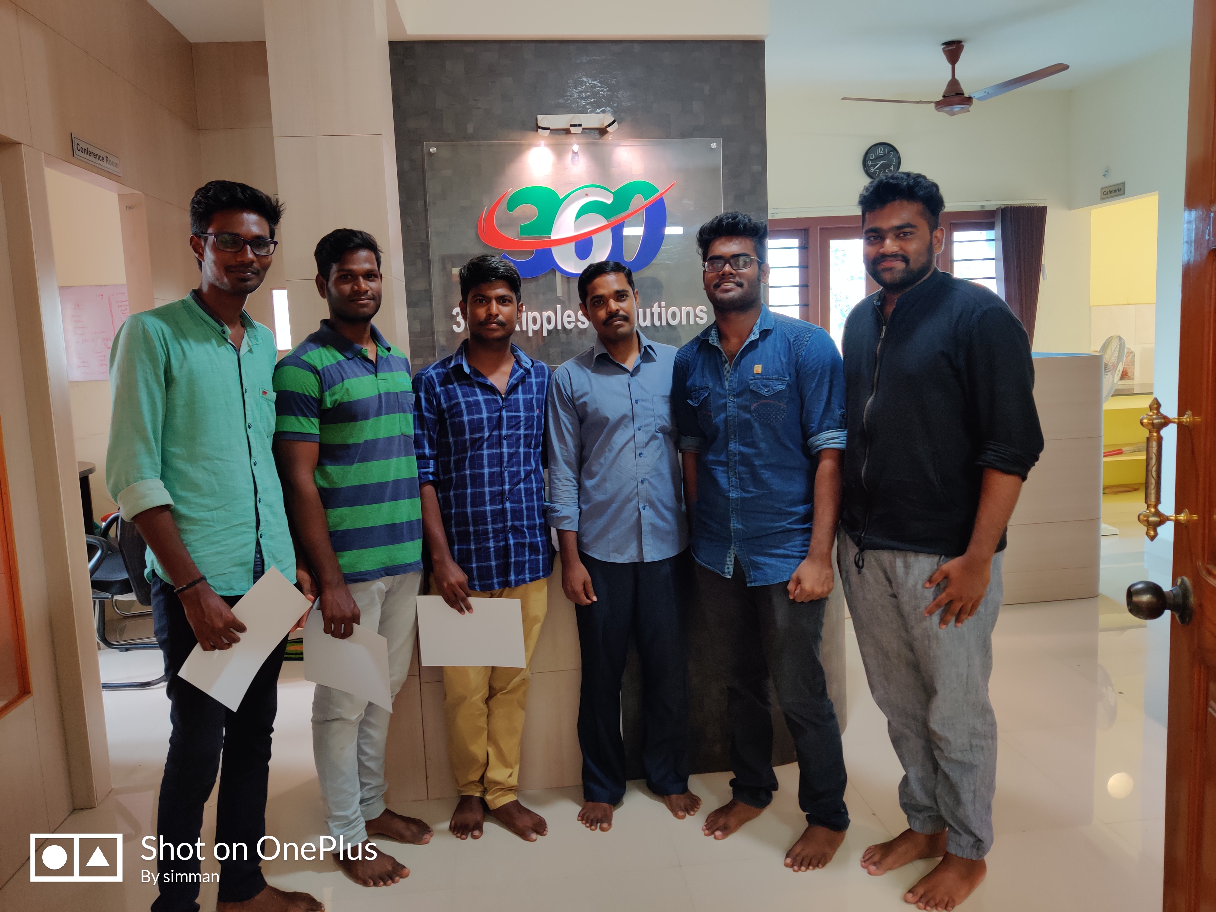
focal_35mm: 27
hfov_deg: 65.3
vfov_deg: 51.4
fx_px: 948
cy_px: 456
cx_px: 608
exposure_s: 1/33
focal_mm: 4.75
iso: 250
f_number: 1.75
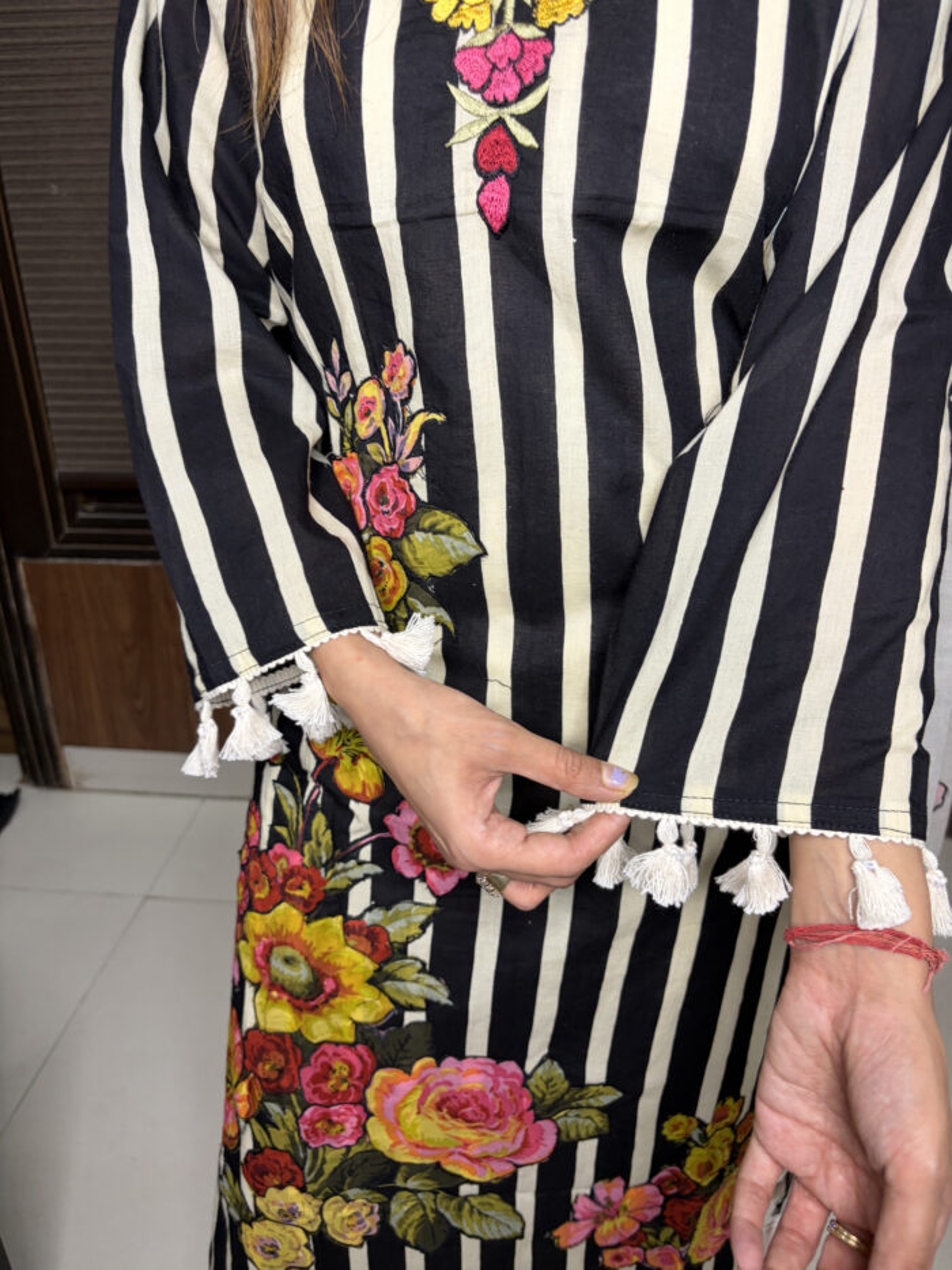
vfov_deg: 67.3
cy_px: 635
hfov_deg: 53.1
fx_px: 953
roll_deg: +0.5
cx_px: 476
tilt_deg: -24.5
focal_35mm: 26
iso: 80
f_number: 1.6
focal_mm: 5.96
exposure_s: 1/50
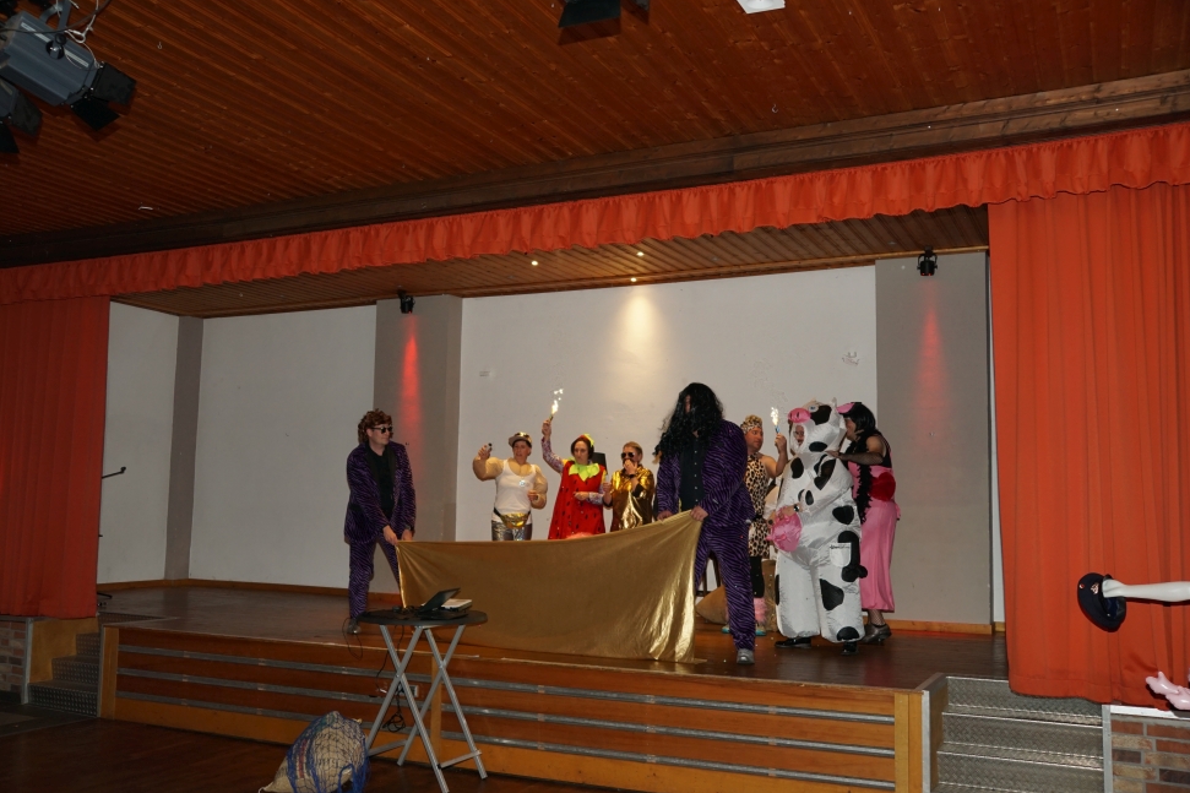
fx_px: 1124
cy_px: 393
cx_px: 578
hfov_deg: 55.8
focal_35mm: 34
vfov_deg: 38.9
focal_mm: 22
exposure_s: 1/160
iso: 400
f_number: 4
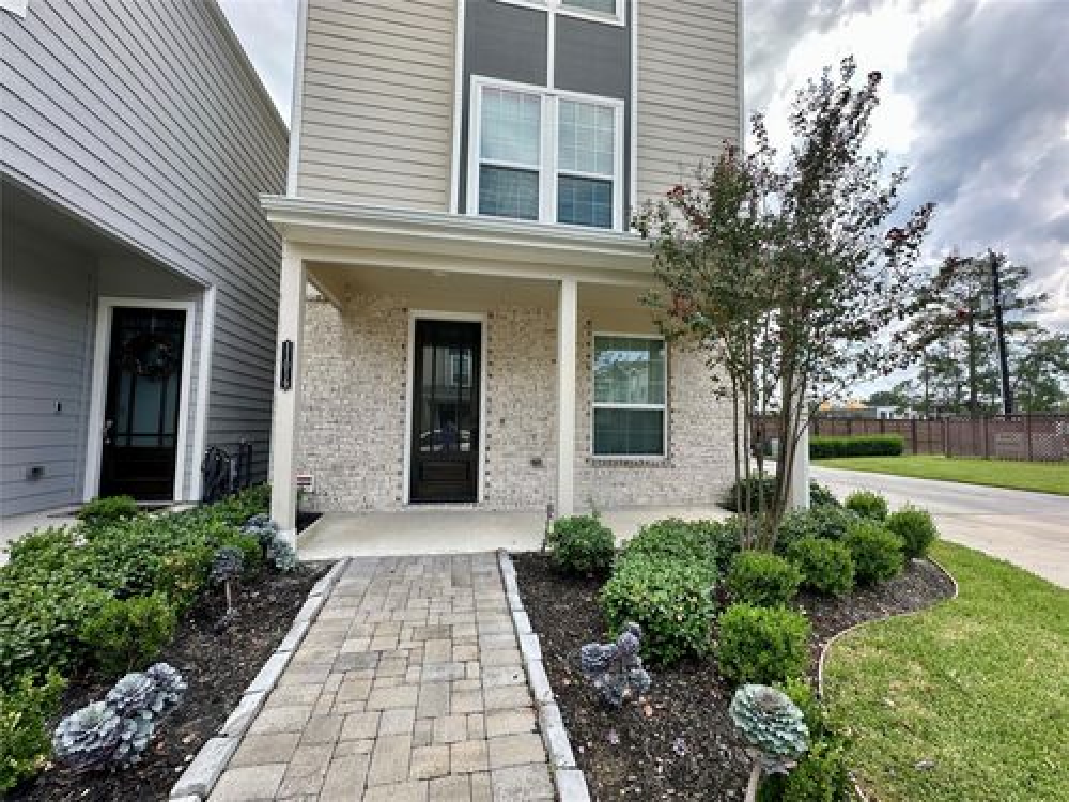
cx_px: 534
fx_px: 432
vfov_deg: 85.7
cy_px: 401
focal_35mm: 14
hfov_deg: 102.1
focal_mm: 2.22
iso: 40
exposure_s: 1/447
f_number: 2.2
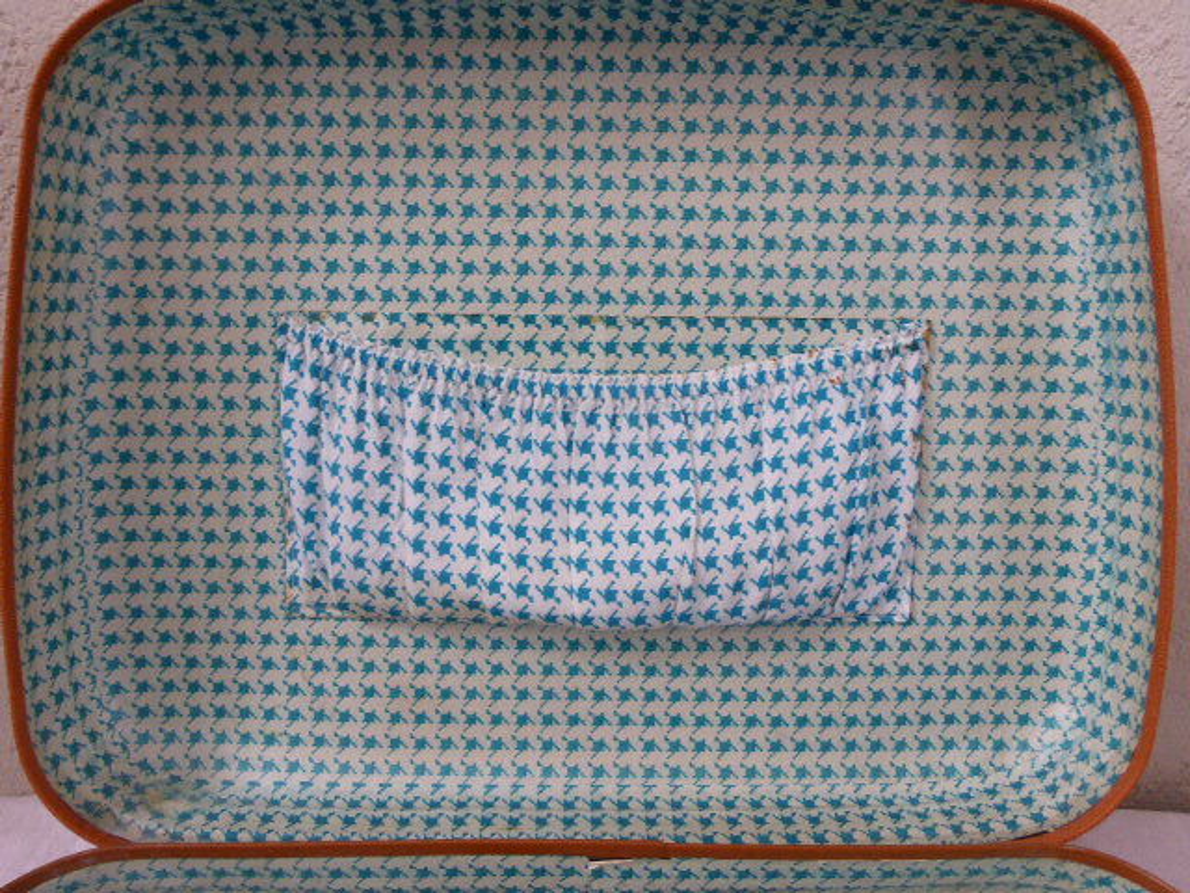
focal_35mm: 31
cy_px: 446
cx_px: 595
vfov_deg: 45.4
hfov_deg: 58.4
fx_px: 1066
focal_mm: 5.4
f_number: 3.6
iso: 400
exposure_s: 1/30
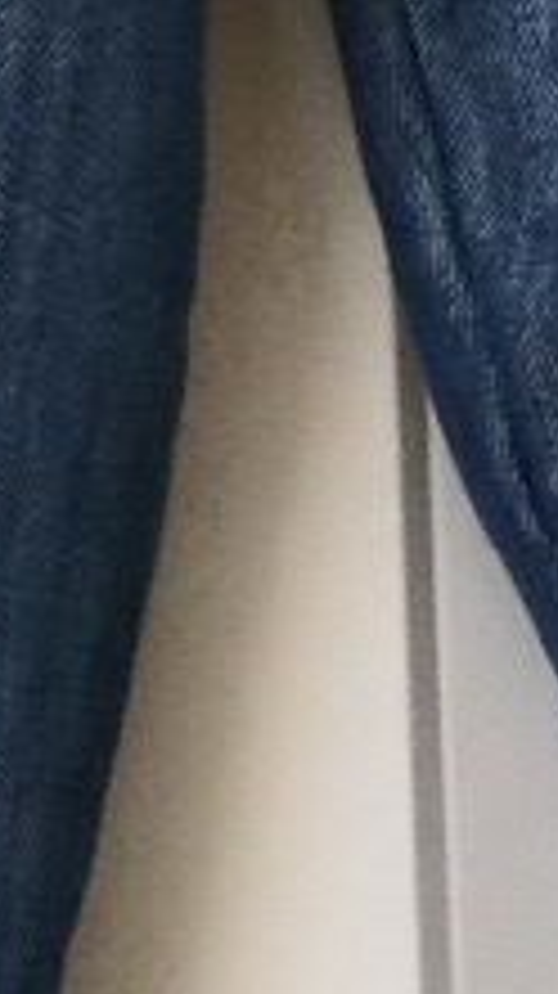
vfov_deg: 8.5
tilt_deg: +0.0
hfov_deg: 4.9
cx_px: 261
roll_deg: +0.9
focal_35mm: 245
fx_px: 6457
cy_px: -729
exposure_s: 1/33
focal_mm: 3.3
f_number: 2.4
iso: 40
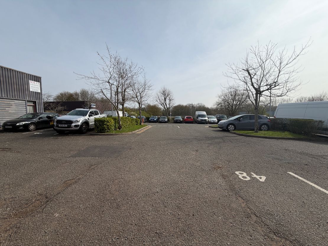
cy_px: 123
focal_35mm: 14
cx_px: 164
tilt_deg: -3.9
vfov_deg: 85.7
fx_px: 133
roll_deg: +1.9
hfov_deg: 102.1
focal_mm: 2.22
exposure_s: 1/1259
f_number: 2.2
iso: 20
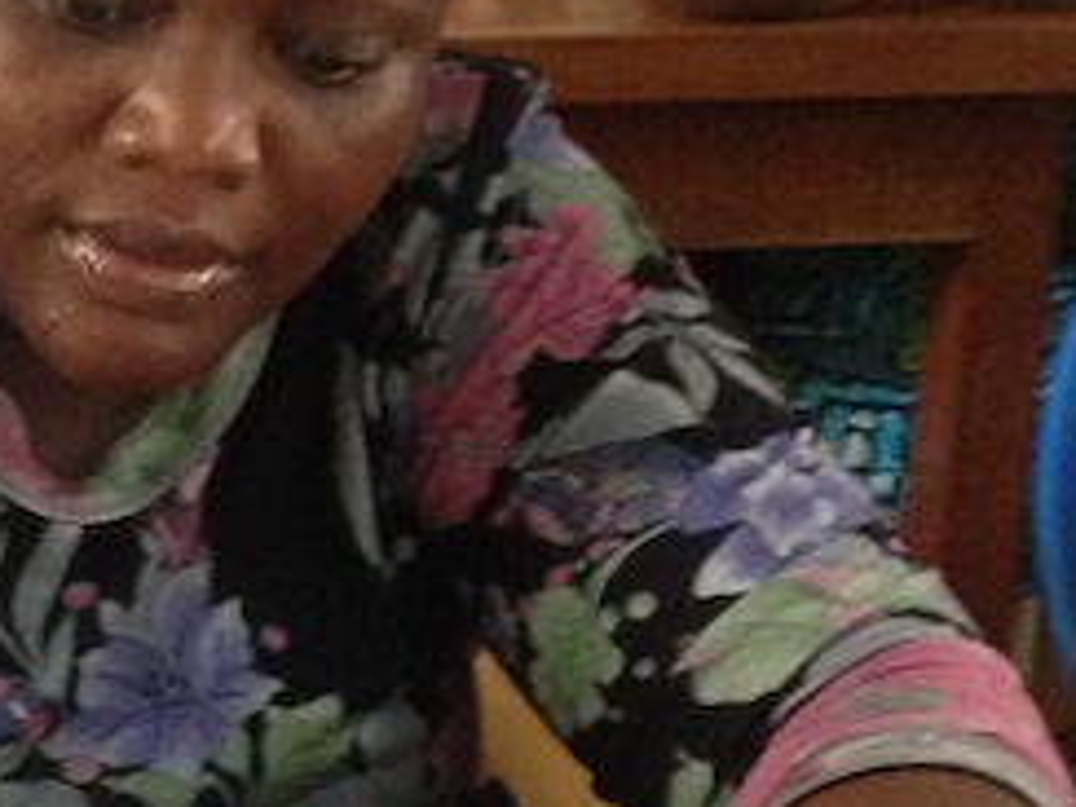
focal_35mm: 134
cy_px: 529
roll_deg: -0.8
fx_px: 4165
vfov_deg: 11.1
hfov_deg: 14.5
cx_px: 44
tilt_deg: -26.6
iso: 320
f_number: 2.4
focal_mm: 4.12
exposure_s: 1/20
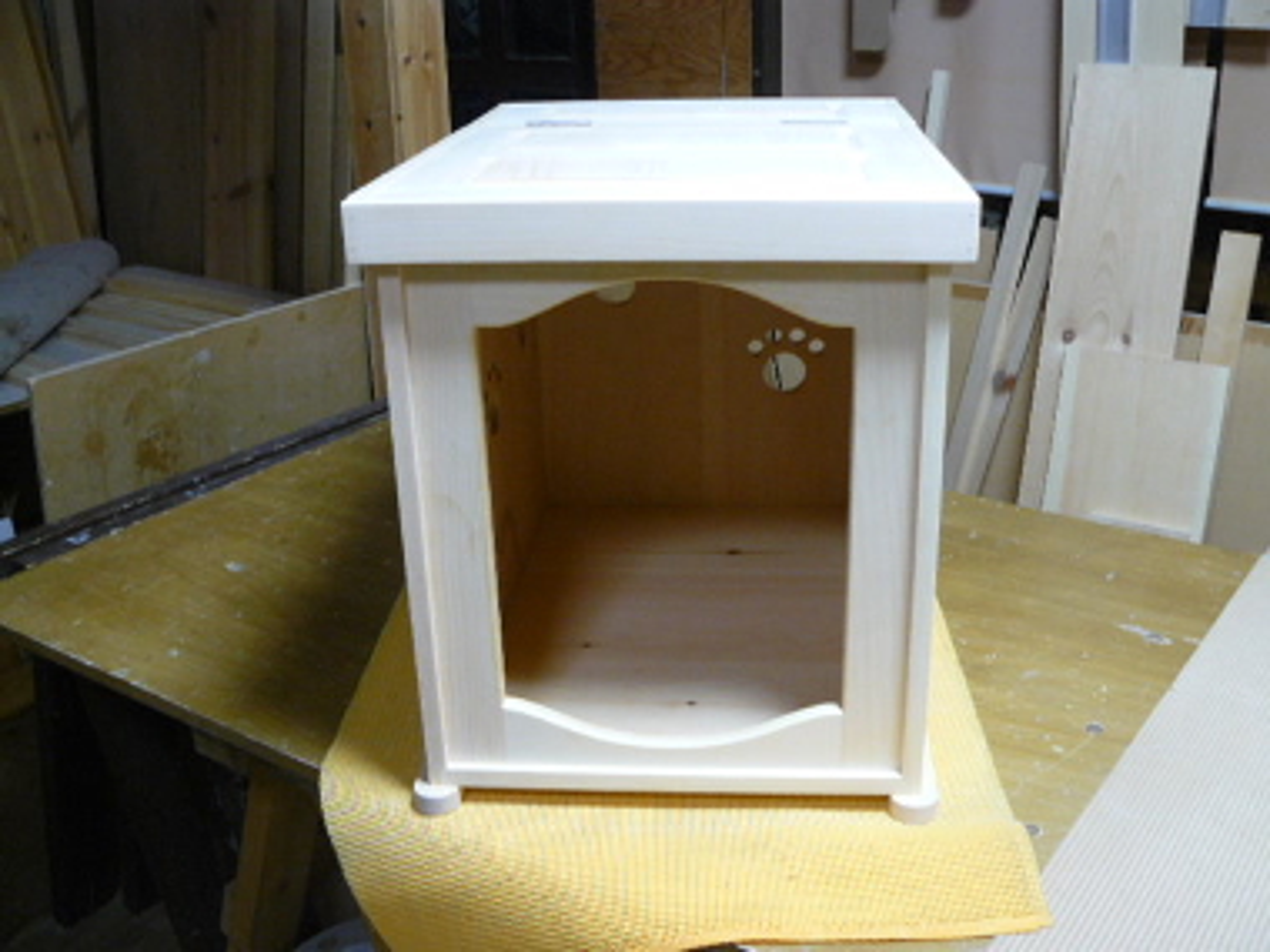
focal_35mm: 36
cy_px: 476
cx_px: 635
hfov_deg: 51.4
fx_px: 1321
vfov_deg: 39.7
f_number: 2.8
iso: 200
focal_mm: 6
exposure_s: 1/10
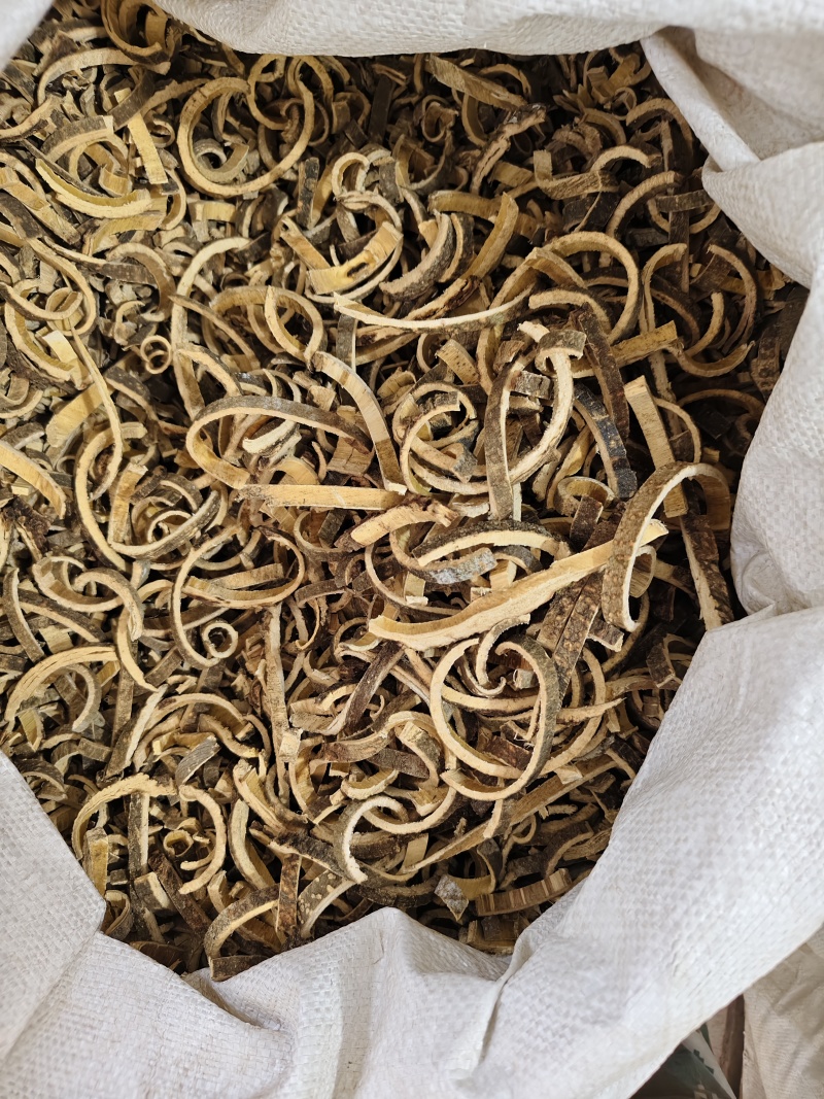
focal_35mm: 23
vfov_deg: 73.9
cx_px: 412
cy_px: 550
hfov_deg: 58.9
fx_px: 730
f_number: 1.88
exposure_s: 1/50
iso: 484
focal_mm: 5.56
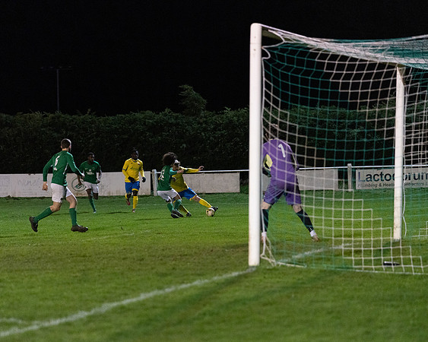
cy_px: 187
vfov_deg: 10.3
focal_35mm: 149
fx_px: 1889
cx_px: 187
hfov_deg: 12.9
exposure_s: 1/640
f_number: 2.8
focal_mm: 118
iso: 5000
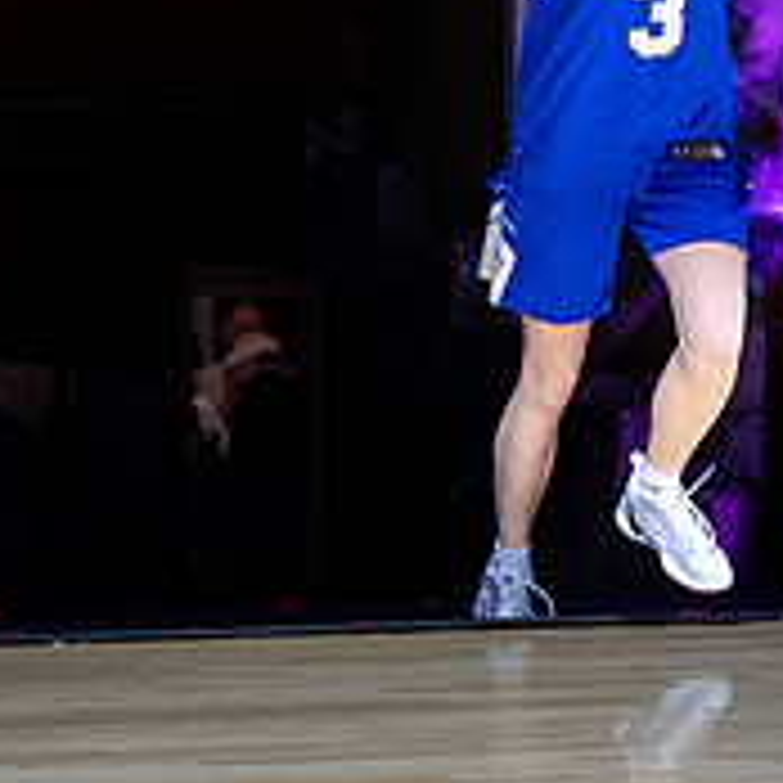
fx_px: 4146
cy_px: 8
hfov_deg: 10.8
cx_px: 553
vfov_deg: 10.7
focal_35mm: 162
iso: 4000
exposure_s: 1/1600
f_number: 2.8
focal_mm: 43
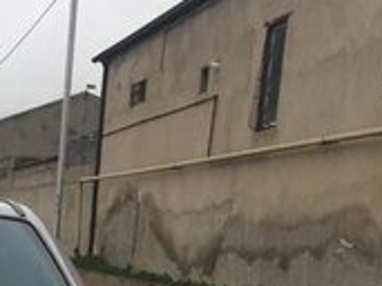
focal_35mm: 112
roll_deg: -1.7
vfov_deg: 12.3
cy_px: 479
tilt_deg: -10.7
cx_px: -141
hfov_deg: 16.4
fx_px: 1235
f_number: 2.2
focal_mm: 4.15
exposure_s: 1/100
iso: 40
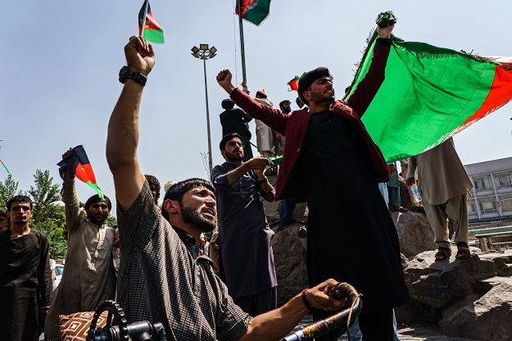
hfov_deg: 73.8
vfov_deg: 53.1
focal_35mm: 24
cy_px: 170
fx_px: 341
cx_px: 256
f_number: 7.1
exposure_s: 1/1000
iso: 400
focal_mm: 24
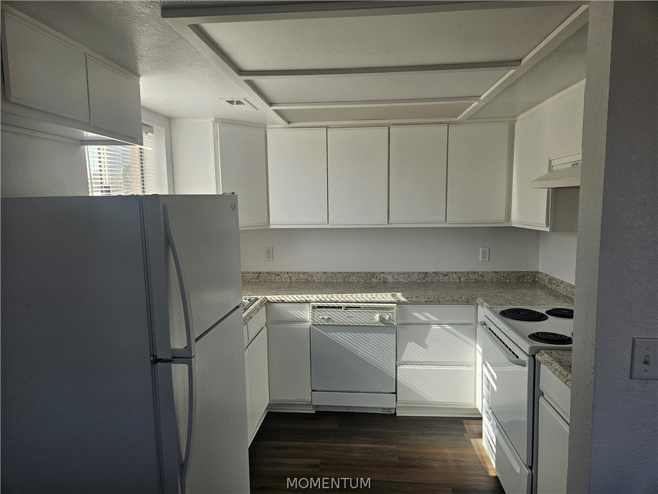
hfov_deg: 73.9
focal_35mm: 23
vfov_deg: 58.9
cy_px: 247
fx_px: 437
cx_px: 329
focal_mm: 5.4
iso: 40
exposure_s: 1/234
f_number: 1.8
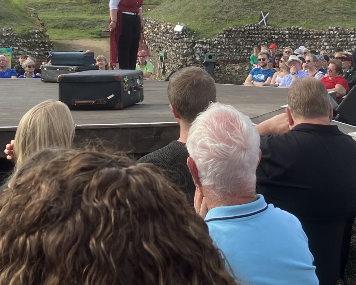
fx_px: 748
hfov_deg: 26.7
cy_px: 20
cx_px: 229
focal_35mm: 71
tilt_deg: +3.1
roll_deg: +2.5
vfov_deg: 21.0
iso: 32
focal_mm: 3.99
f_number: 1.8
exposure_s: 1/1473
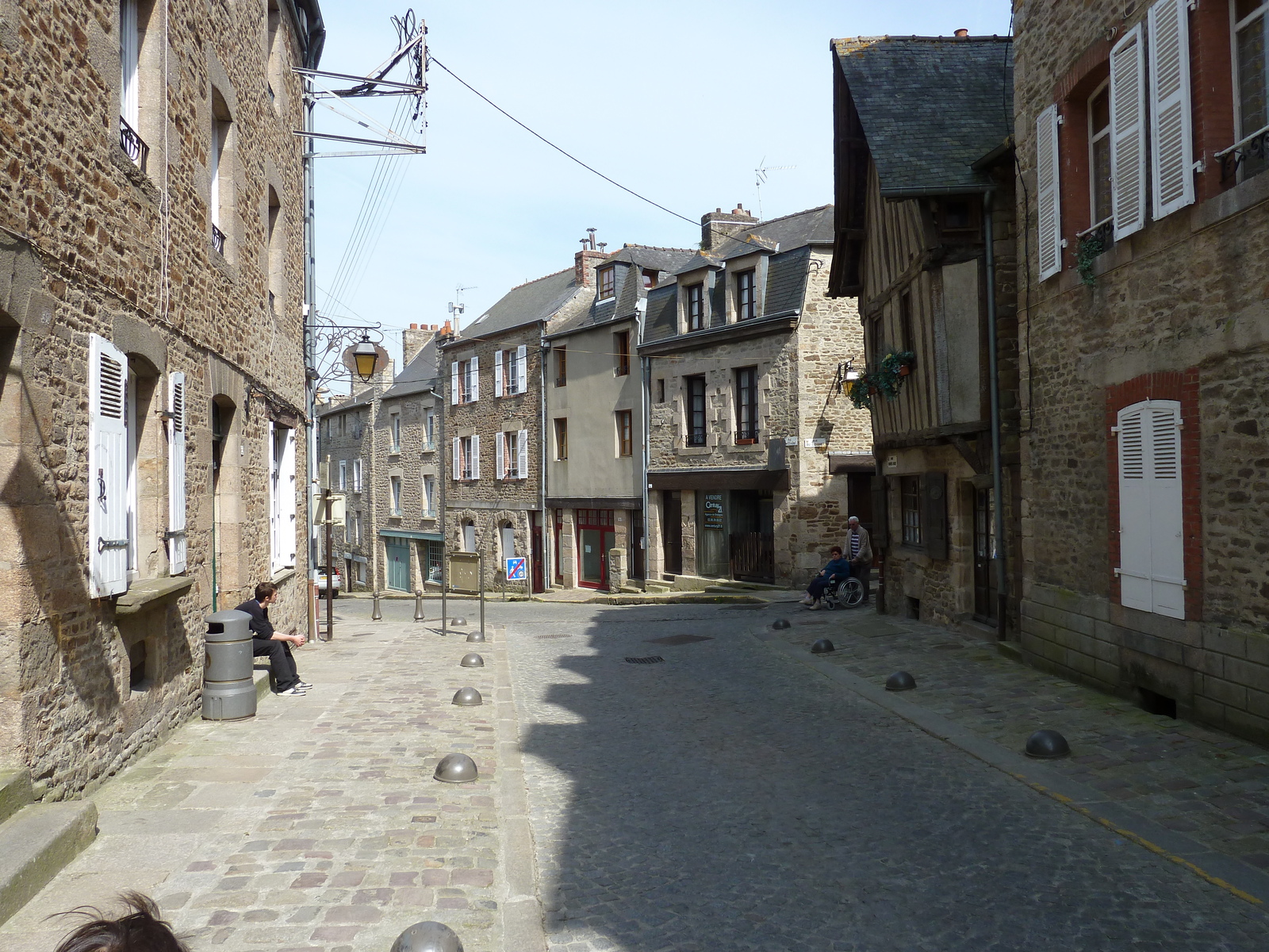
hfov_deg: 69.4
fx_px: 916
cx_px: 634
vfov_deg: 54.9
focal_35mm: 25
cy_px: 476
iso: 80
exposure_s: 1/400
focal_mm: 4.1
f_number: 4
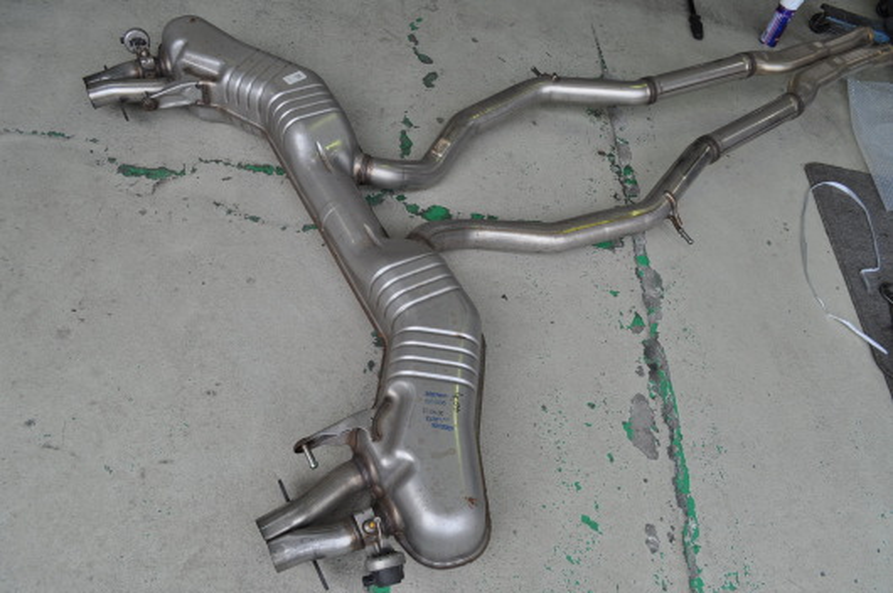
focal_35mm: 27
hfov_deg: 67.4
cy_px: 296
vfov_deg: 47.8
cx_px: 446
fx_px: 669
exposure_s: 1/160
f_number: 6.3
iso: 200
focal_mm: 18
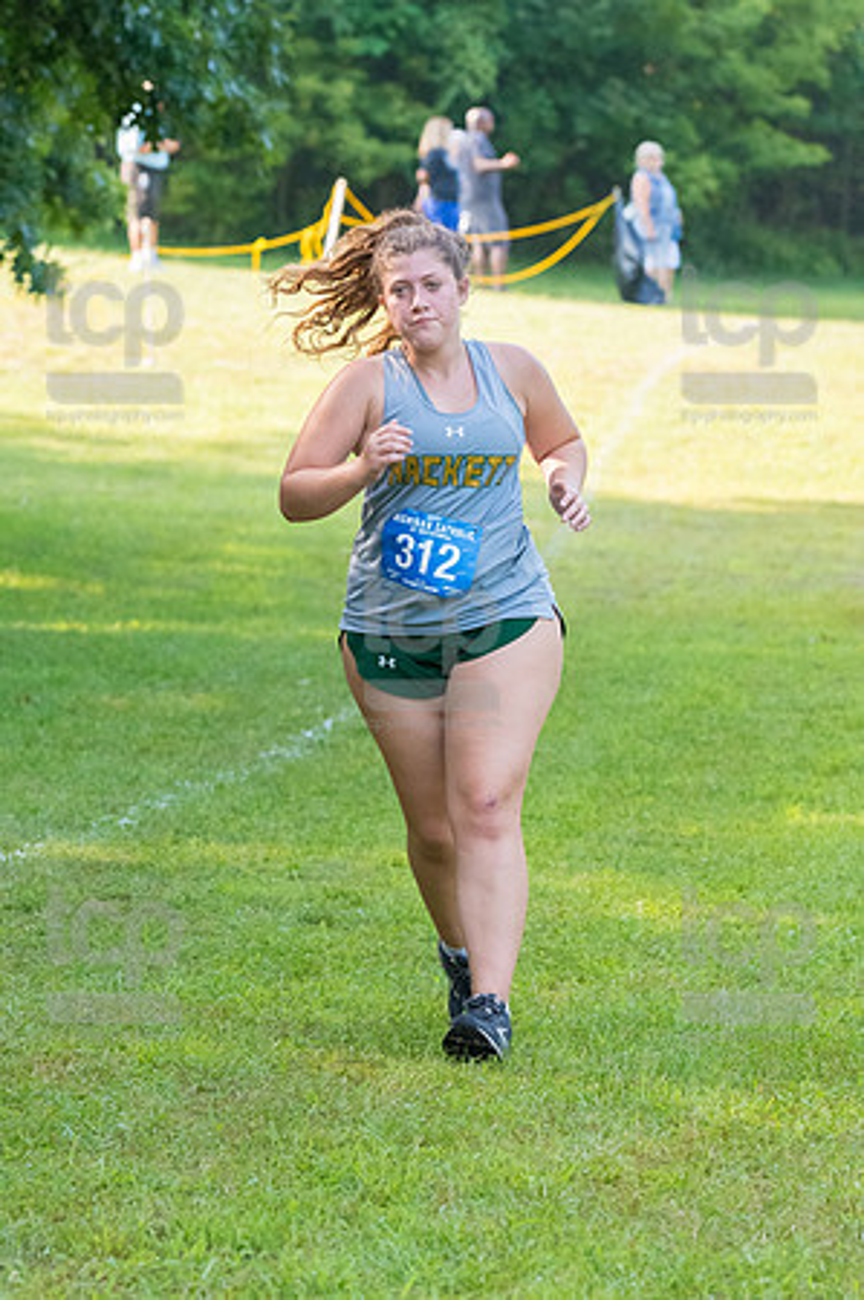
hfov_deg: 7.5
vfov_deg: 11.2
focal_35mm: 183
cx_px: 432
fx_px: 6603
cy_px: 650
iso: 3200
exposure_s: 1/1600
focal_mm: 122
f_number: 5
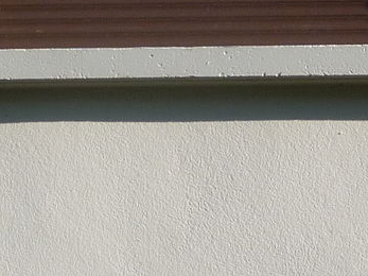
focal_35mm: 311
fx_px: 3305
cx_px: 256
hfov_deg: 6.4
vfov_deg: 4.7
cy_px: -121
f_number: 4.5
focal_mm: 11.3
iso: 100
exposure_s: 1/250
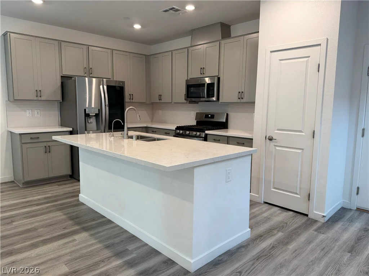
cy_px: 138
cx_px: 184
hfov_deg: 71.6
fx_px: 256
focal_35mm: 24
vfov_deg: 56.8
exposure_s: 1/120
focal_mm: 6.76
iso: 160
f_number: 1.78
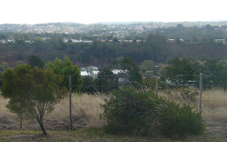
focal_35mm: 82
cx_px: 63
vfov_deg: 15.9
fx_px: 507
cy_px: 79
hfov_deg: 25.0
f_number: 2.8
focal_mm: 5.8
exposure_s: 1/400
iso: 100
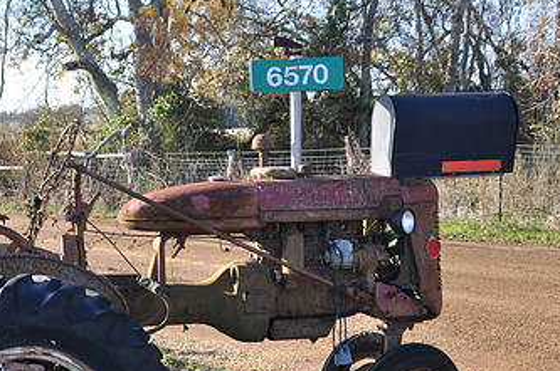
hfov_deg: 29.5
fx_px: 1056
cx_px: 187
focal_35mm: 68
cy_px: 286
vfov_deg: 19.8
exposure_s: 1/160
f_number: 6.3
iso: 200
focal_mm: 26
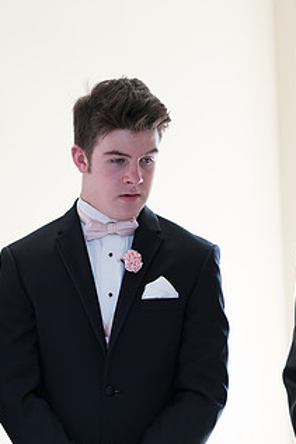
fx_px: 1922
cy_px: 231
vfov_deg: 13.2
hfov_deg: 8.8
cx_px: 56
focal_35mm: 156
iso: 400
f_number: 1.8
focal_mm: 85
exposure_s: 1/160
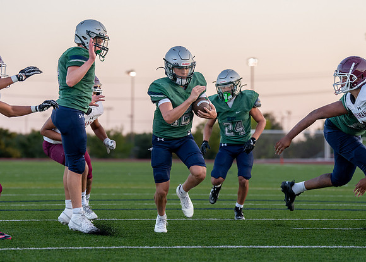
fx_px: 1566
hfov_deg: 13.3
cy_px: 124
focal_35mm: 151
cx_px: 150
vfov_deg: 9.5
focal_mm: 114
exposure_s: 1/1250
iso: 640
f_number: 2.8
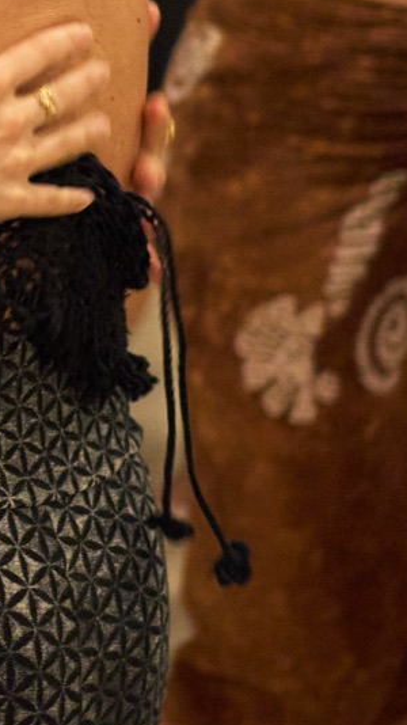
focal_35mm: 206
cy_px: 72
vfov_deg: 10.4
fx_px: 3955
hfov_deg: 5.8
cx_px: -349
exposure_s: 1/200
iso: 2000
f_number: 1.8
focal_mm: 35
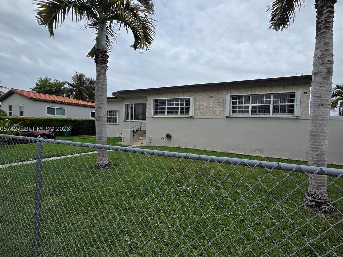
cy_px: 129
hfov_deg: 93.7
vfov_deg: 78.1
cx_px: 199
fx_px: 159
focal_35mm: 16
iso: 50
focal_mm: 2.2
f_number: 2.2
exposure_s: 1/2985
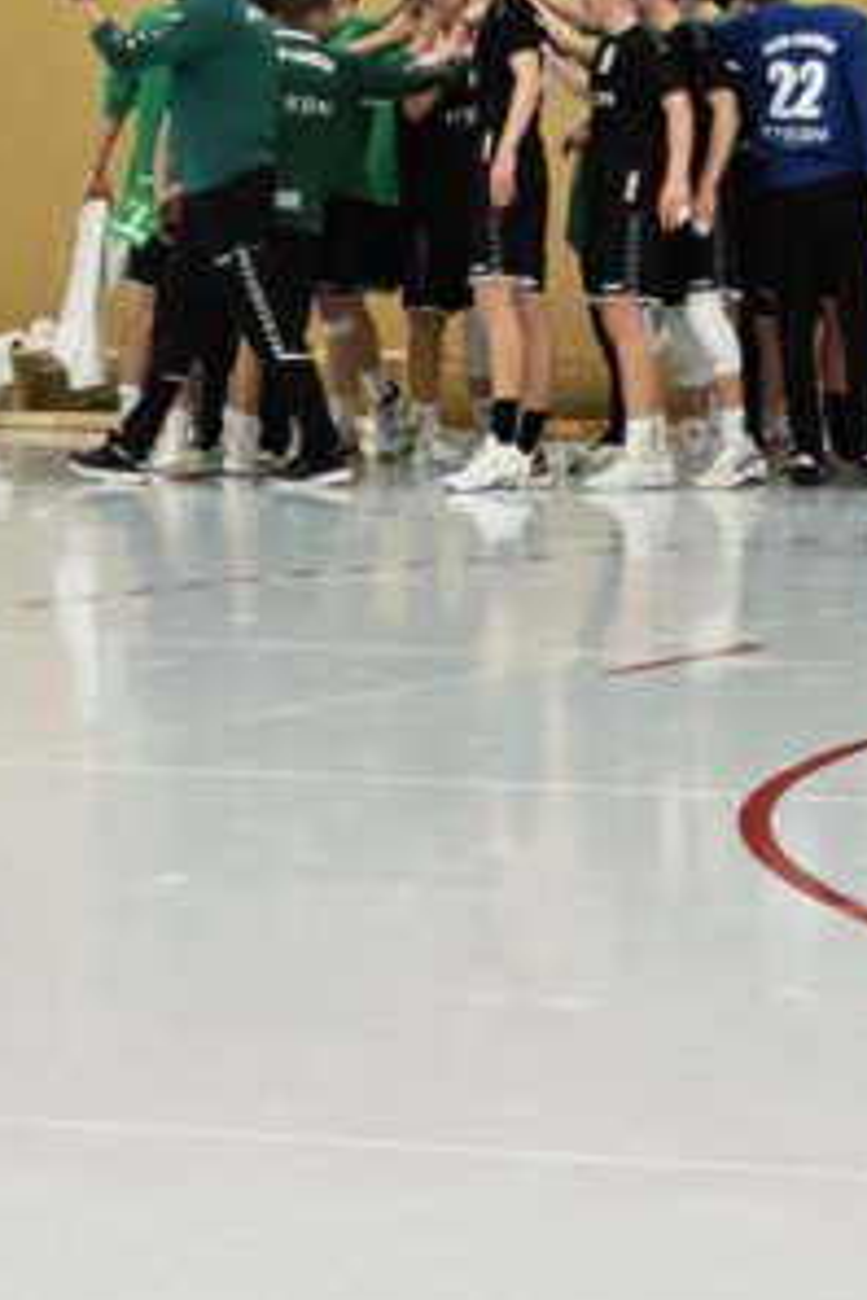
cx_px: 530
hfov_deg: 13.0
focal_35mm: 105
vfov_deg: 19.4
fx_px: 3793
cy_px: 486
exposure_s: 1/100
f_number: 2
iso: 640
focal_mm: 7.06
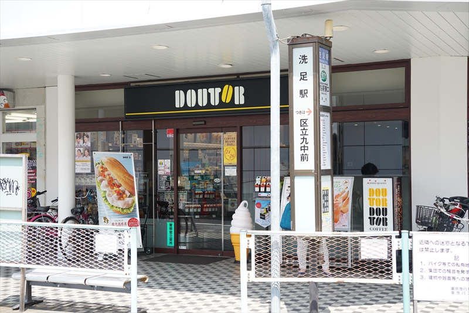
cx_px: 234
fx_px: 704
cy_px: 156
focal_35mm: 54
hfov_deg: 36.9
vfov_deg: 25.1
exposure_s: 1/200
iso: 100
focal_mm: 36
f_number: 4.5
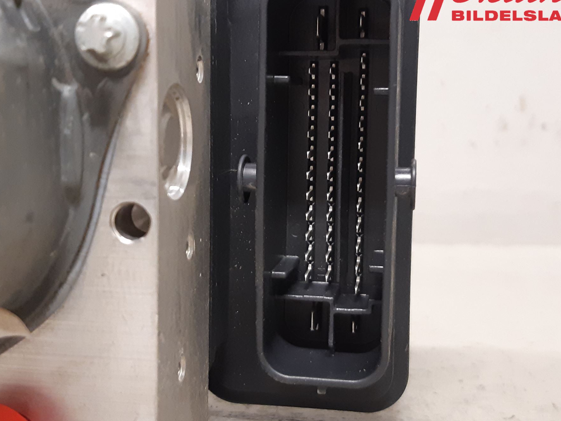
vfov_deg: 46.8
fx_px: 486
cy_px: 210
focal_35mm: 30
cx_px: 280
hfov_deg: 60.0
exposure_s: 1/25
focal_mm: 3.93
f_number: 1.7
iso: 200
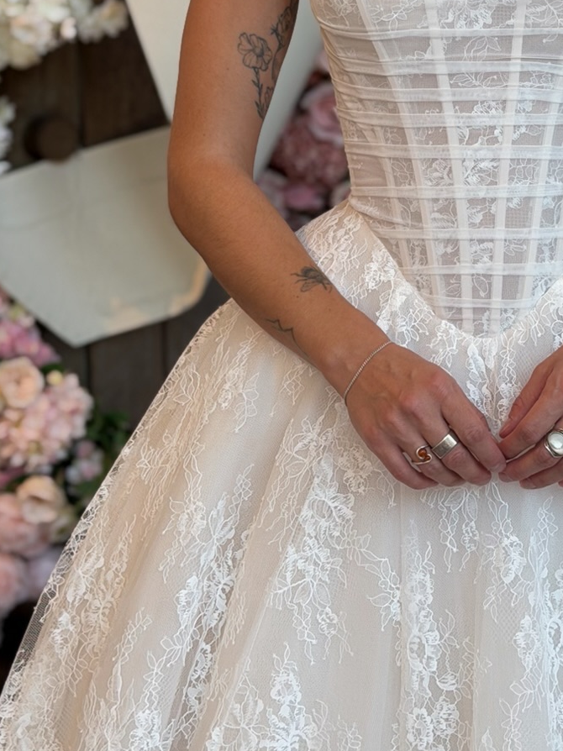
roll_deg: +0.3
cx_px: 499
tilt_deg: -5.3
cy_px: 83
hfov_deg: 13.3
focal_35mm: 110
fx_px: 2387
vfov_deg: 17.6
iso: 50
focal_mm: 6.76
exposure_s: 1/179
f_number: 1.78
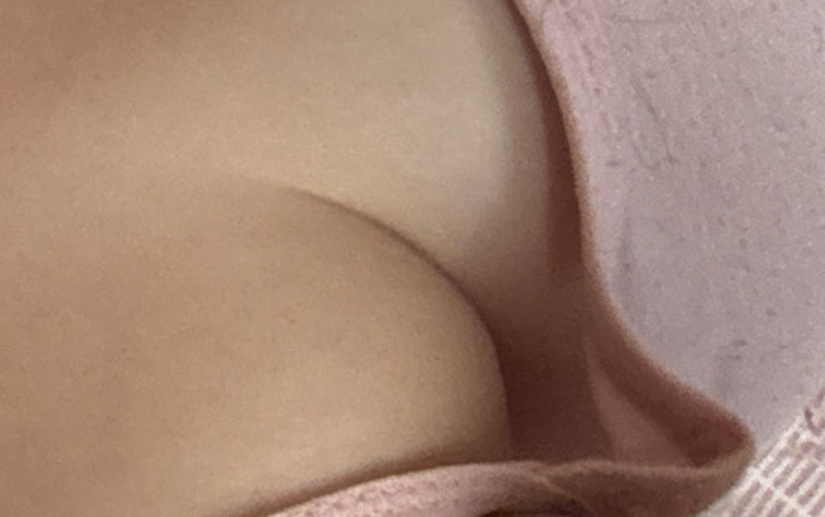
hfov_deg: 15.4
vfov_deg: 10.3
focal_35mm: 109
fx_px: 2452
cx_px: -808
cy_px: -759
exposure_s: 1/60
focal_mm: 2.69
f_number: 1.9
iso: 125
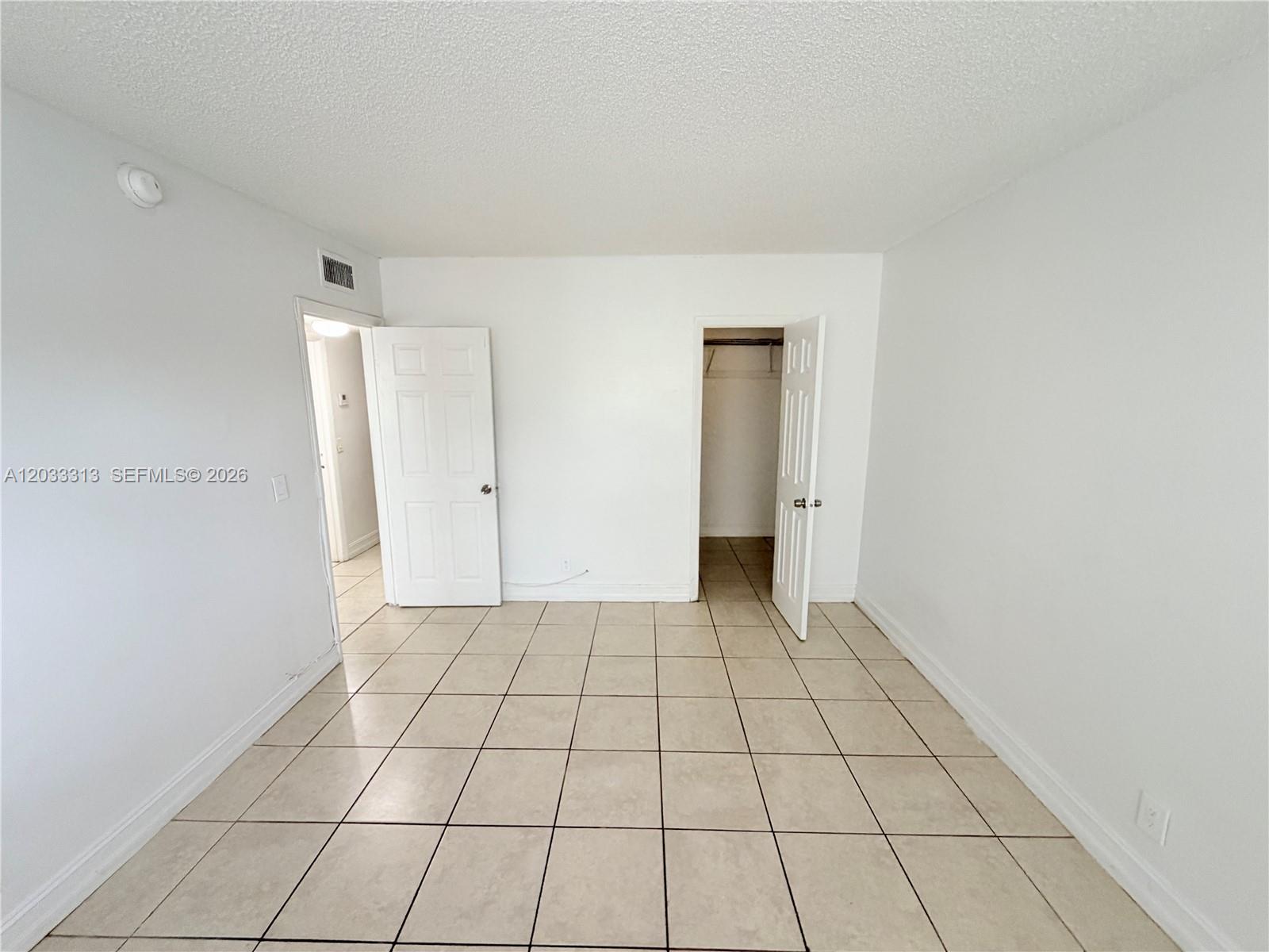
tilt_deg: -9.1
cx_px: 634
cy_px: 476
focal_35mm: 14
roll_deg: -0.8
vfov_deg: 85.7
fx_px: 513
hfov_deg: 102.1
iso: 250
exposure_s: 1/121
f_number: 2.2
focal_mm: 2.22
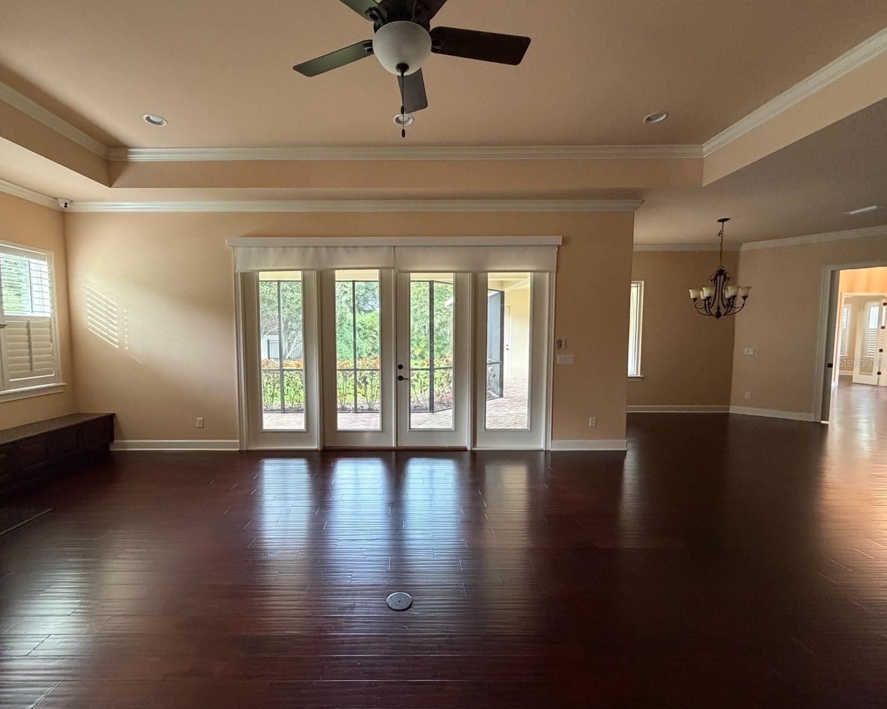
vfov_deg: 84.0
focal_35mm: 15
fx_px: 394
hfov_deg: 96.6
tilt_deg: -3.0
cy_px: 362
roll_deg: +0.2
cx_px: 408
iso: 500
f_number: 2.2
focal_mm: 2.22
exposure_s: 1/60
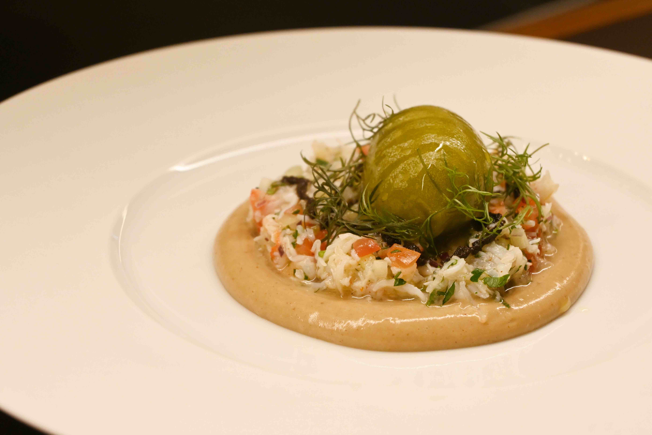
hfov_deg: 27.0
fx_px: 1358
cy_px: 218
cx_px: 326
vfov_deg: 18.2
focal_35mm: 75
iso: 1600
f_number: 6.3
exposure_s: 1/160
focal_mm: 50
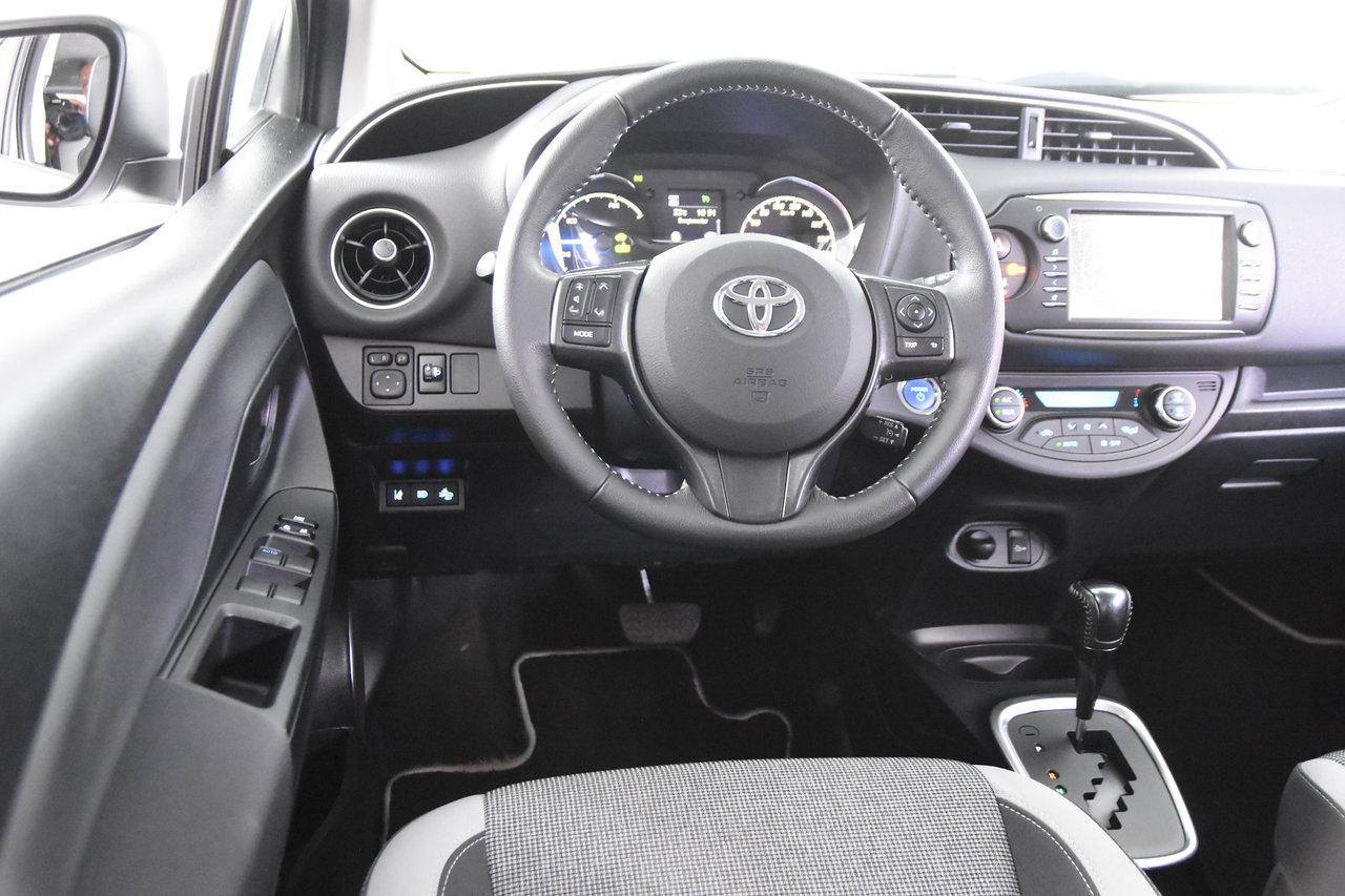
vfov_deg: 40.0
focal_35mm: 33
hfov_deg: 57.2
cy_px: 448
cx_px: 672
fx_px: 1233
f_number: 3
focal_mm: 22
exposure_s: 1/30
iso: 9000
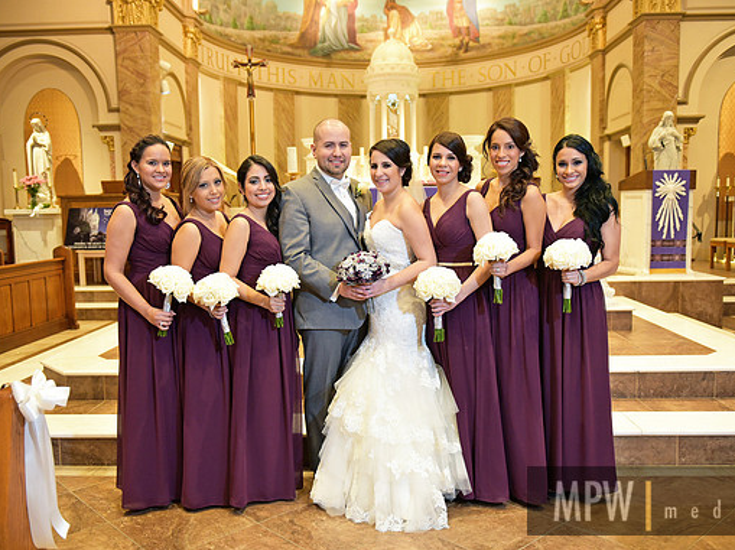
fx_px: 721
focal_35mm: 34
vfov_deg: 41.7
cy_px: 278
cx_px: 367
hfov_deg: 54.0
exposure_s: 1/160
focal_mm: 31
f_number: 3.2
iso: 2000
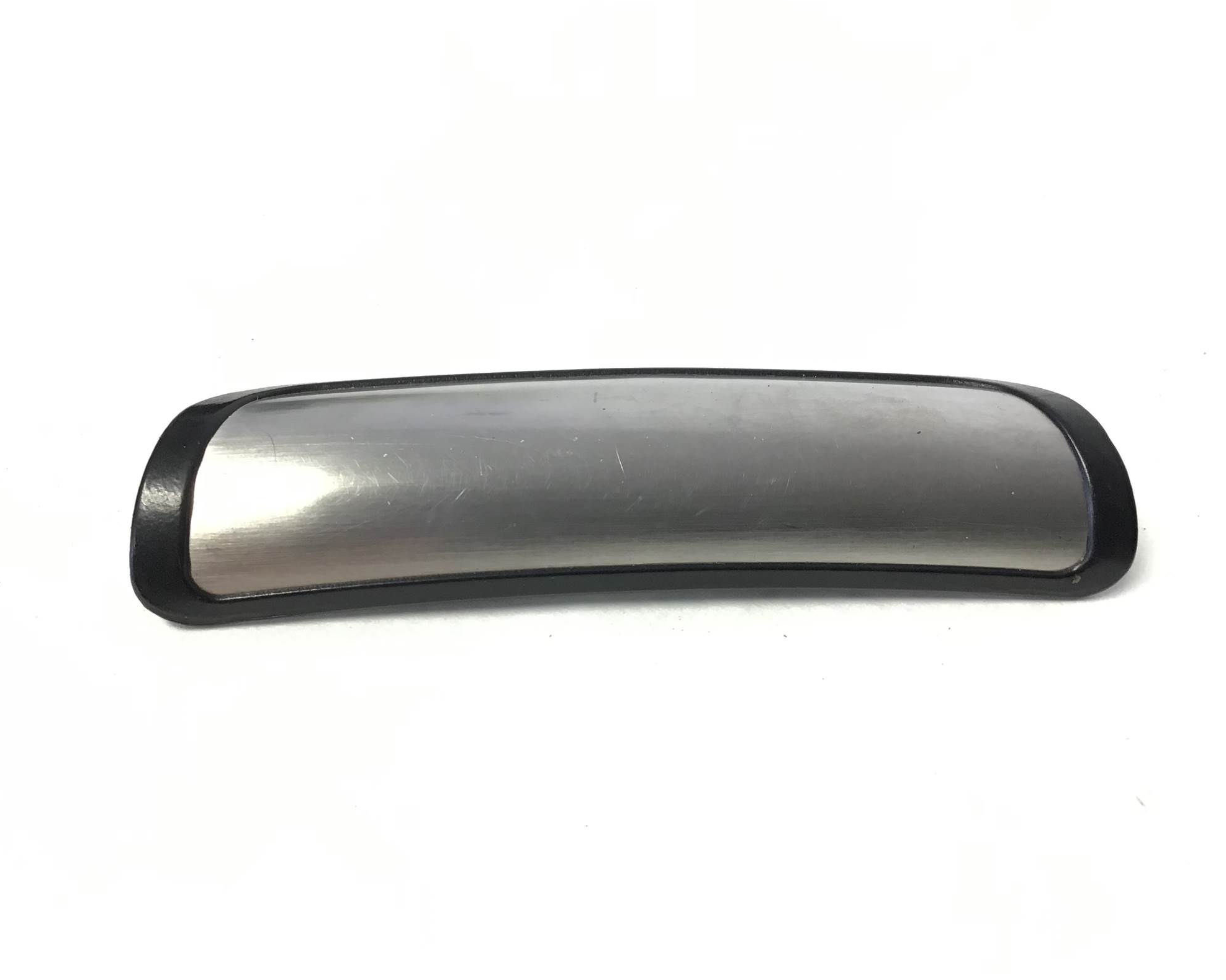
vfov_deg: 44.5
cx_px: 617
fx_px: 1197
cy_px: 492
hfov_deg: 54.2
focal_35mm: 33
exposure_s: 1/30
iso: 32
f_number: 2.4
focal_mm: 3.3
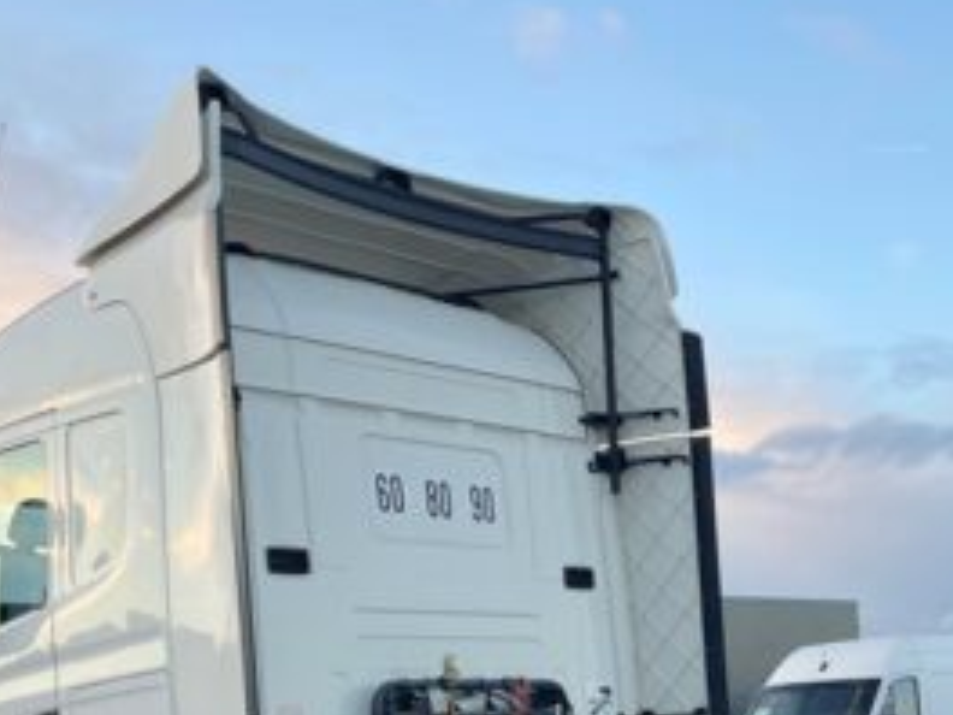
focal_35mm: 59
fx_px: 1624
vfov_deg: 23.5
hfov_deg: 32.1
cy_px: 762
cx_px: 718
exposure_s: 1/192
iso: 32
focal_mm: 4.2
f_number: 1.6
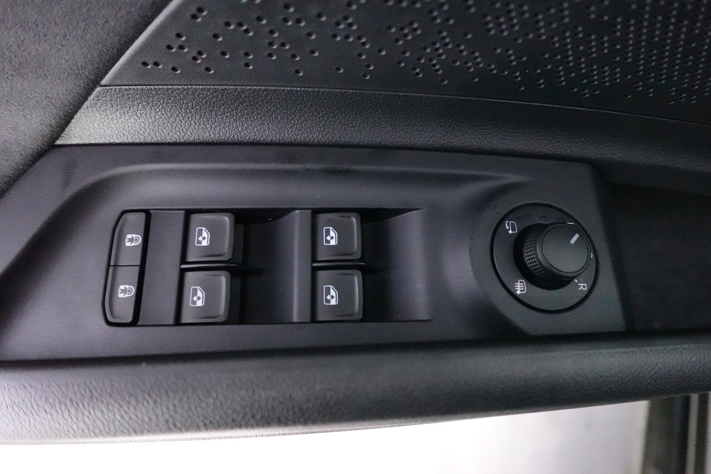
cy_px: 237
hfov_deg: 84.0
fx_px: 395
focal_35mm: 20
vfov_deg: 61.9
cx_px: 356
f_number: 2
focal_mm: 7.6
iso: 6400
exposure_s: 1/60
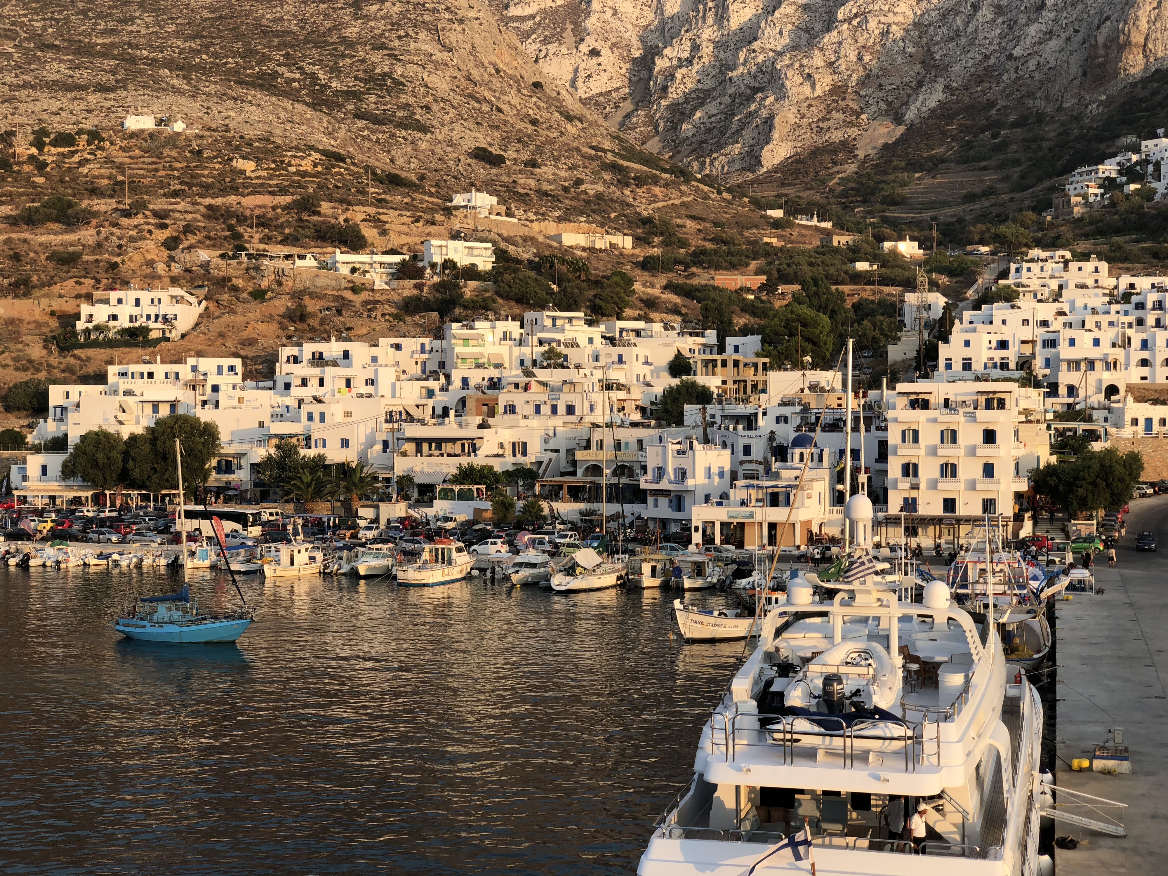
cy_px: 438
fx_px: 1755
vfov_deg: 28.0
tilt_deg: +0.4
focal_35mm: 52
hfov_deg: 36.8
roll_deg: +1.0
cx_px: 584
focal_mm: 6
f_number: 2.4
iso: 16
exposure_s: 1/240
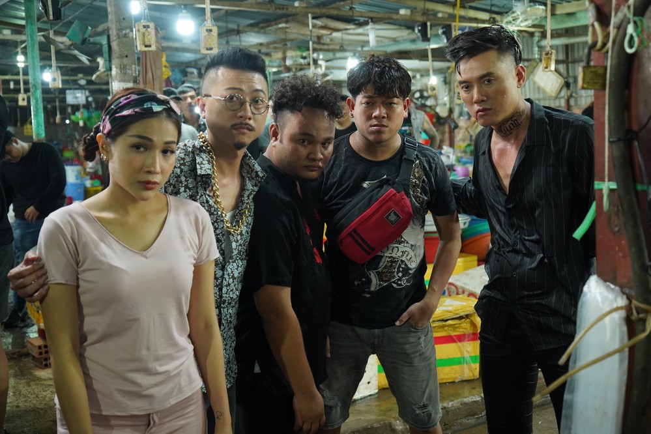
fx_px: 723
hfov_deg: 48.5
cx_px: 326
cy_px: 217
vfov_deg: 33.4
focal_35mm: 40
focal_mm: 40
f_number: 4
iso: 3200
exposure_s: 1/125
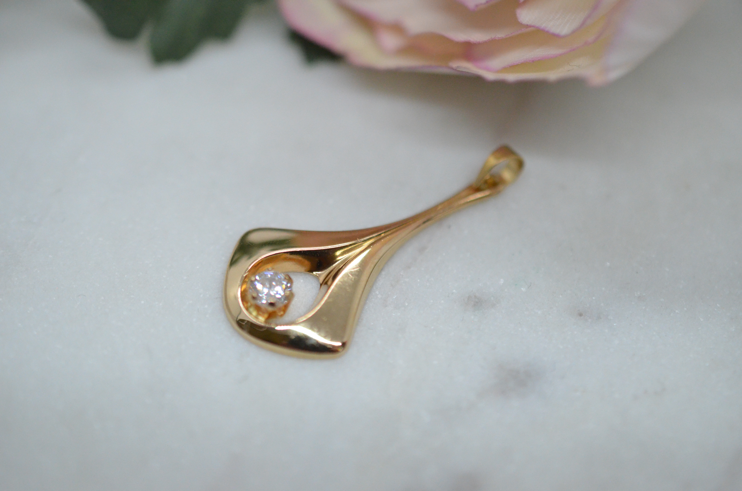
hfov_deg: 33.5
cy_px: 246
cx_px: 371
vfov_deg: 22.5
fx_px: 1234
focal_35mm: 60
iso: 3200
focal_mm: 40
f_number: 3.2
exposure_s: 1/4000
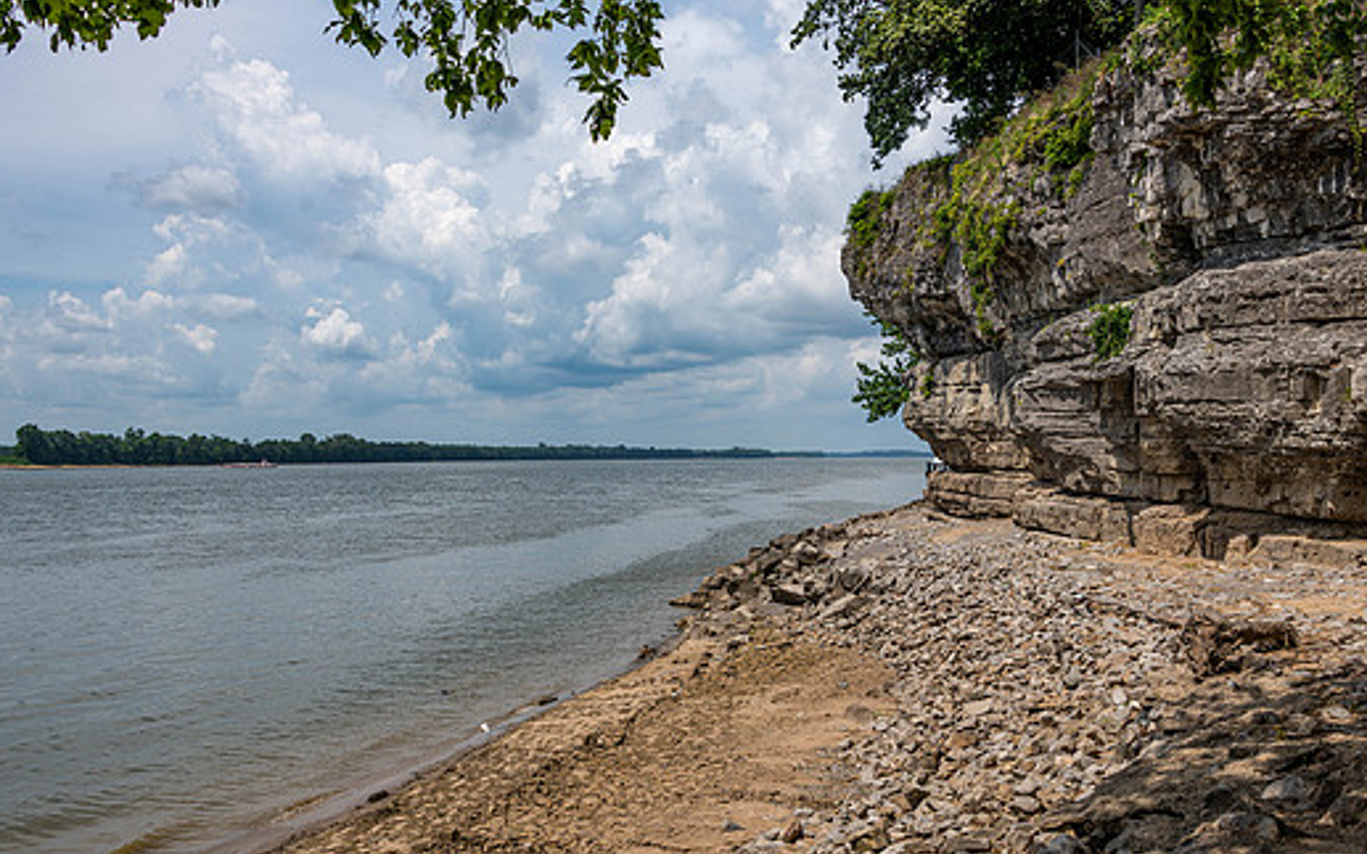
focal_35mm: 32
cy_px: 451
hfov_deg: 59.7
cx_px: 674
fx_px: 1192
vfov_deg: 39.4
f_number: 8
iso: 64
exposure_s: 1/200
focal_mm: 28
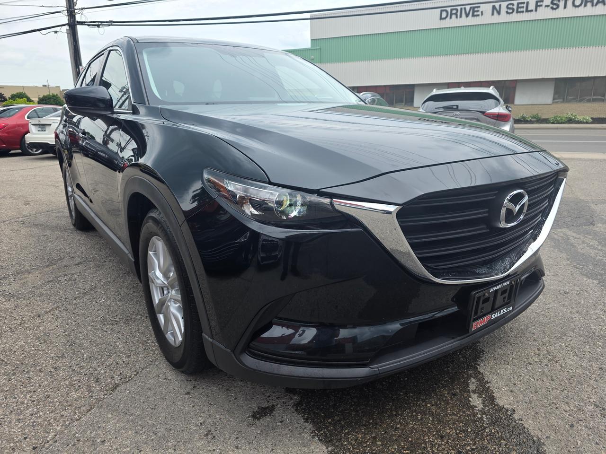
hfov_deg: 73.9
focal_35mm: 23
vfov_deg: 58.9
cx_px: 303
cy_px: 227
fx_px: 403
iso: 80
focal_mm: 6.3
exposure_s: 1/2327
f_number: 1.7
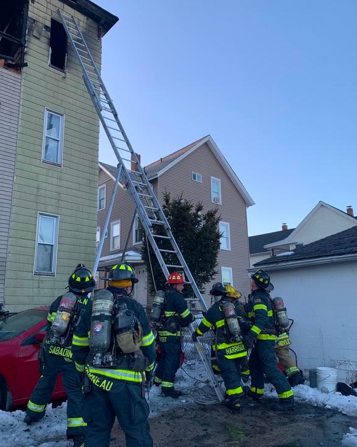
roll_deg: +1.5
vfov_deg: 62.2
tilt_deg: +12.9
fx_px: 370
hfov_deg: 51.5
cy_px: 232
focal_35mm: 28
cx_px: 182
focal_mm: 4.25
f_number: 1.8
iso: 25
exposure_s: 1/263
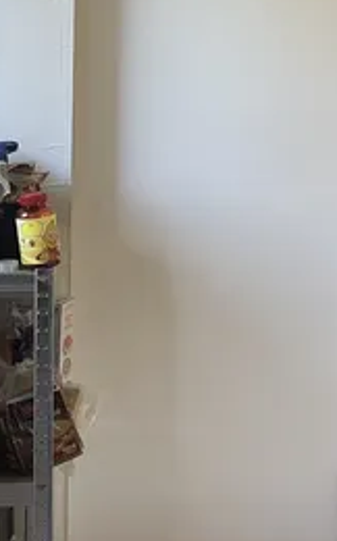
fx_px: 1723
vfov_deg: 17.5
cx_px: 173
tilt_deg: -7.2
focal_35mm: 117
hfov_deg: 11.2
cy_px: 44
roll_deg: -0.6
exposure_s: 1/30
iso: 40
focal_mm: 3.99
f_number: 1.8
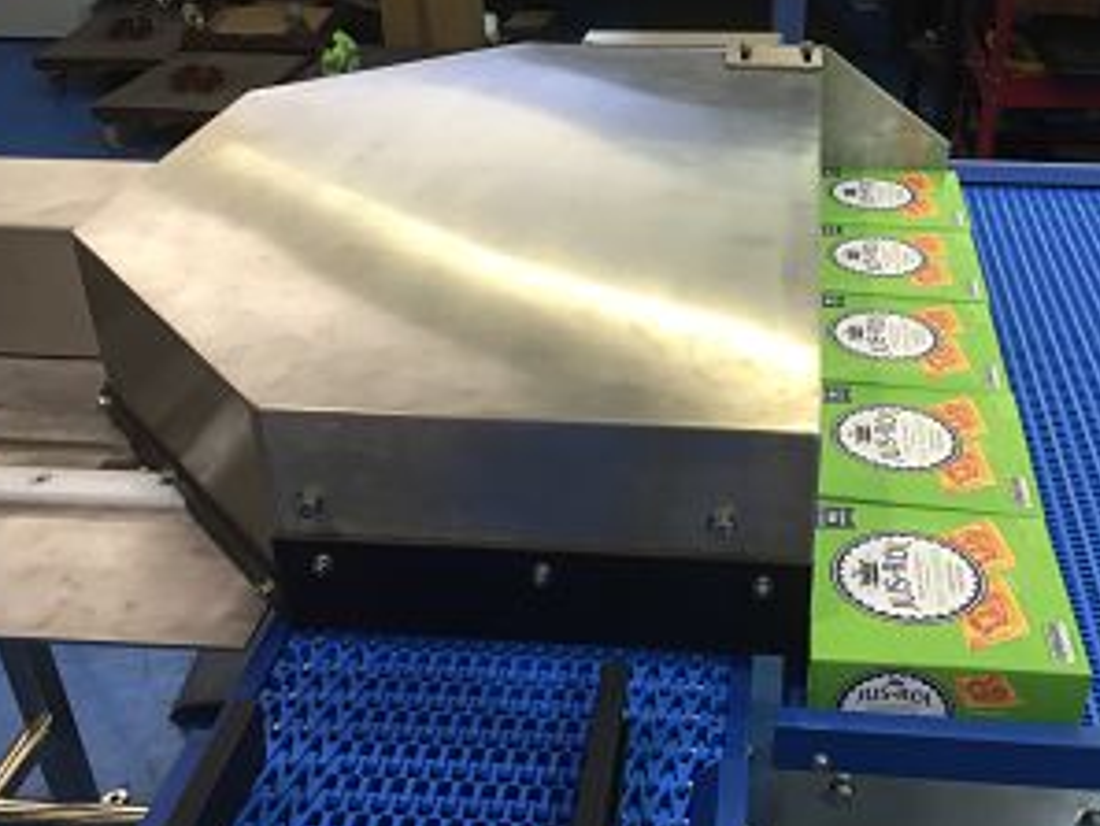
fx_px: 1240
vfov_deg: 36.8
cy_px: 426
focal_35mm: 39
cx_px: 689
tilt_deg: -31.6
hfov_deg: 47.4
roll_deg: -0.4
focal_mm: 4.15
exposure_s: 1/33
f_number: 2.2
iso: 40
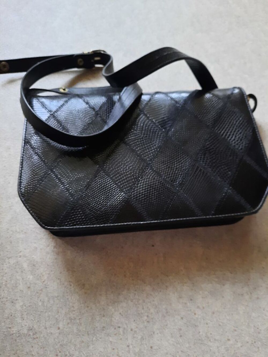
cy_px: 178
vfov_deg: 69.4
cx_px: 134
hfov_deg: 54.9
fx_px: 258
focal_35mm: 25
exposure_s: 1/20
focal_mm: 4.6
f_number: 2
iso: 1250
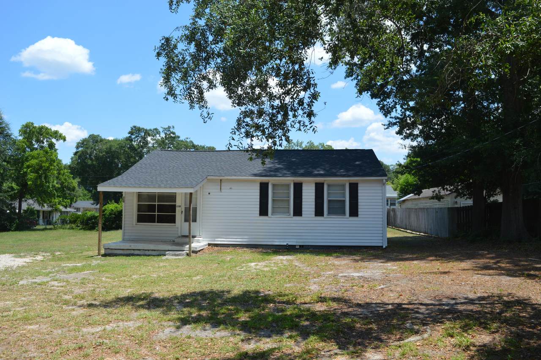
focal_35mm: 27
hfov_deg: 67.4
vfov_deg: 47.8
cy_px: 180
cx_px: 270
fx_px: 405
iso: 100
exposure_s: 1/250
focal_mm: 18
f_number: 8
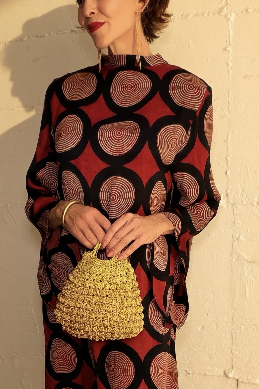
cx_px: 123
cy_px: 190
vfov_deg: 58.7
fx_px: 345
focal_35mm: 32
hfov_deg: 41.1
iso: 25
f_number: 1.9
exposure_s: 1/353
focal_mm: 2.71
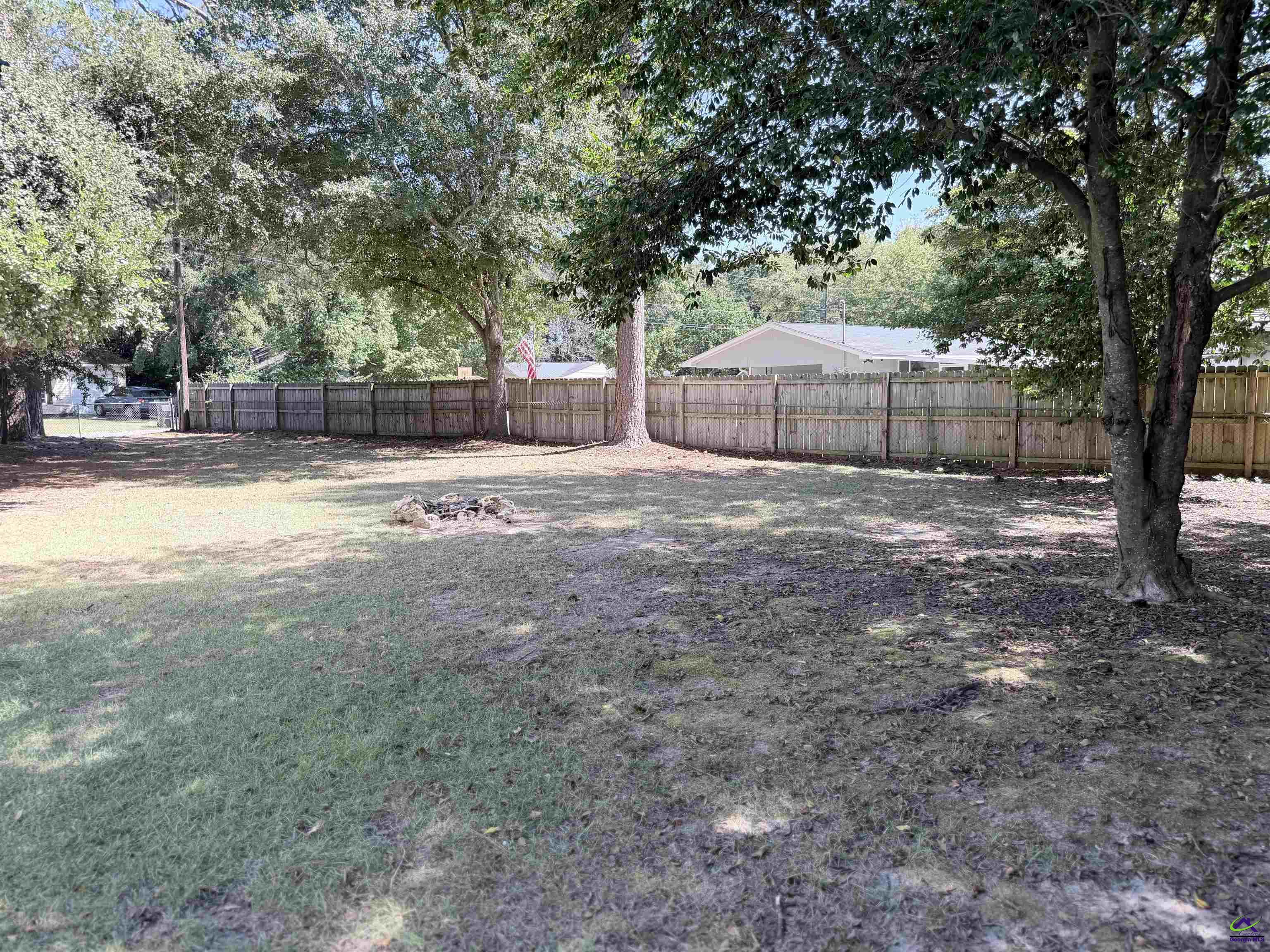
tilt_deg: -11.3
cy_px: 476
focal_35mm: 24
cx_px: 635
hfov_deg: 71.6
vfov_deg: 56.8
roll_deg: +0.3
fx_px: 881
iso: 100
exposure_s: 1/637
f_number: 1.78
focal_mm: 6.76
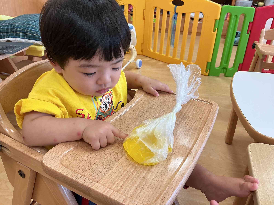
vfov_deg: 48.2
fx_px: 230
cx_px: 137
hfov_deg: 61.7
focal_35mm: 29
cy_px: 102
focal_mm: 3
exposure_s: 1/100
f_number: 1.8
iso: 64
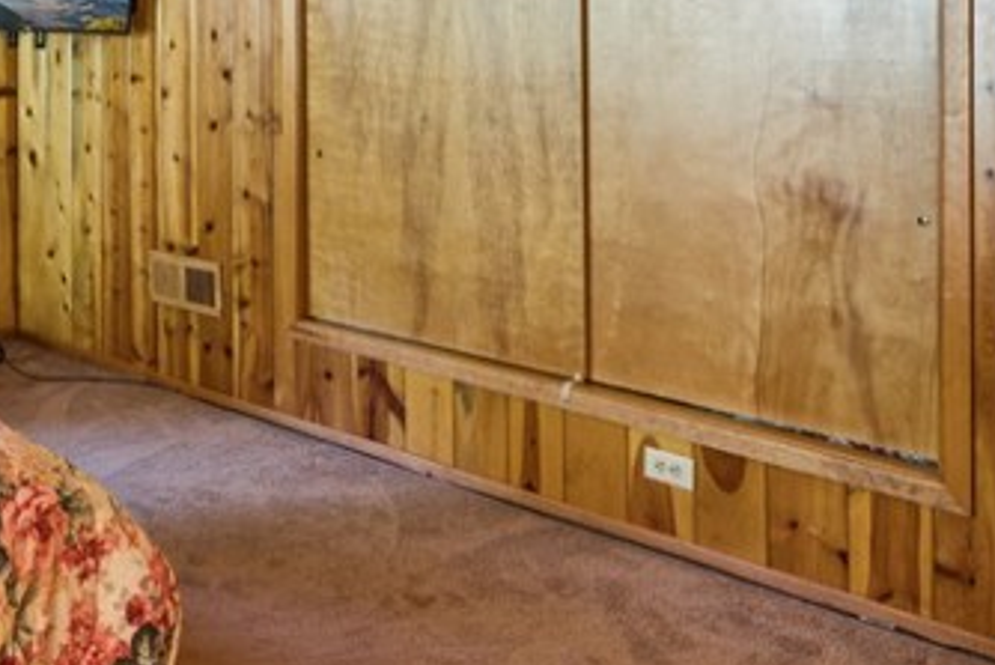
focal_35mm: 50
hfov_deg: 34.3
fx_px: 1372
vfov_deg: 25.7
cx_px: -107
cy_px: -18
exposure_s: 5
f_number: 13
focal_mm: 16.2
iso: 100
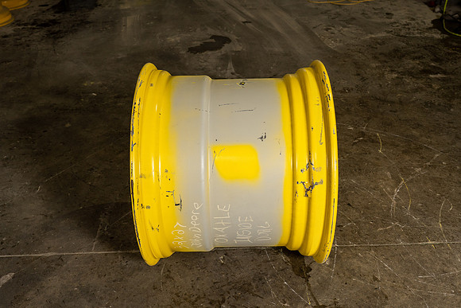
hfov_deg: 51.9
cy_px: 154
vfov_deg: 36.0
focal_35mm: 37
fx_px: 474
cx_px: 230
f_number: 5.6
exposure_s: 1/125
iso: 800
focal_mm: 37
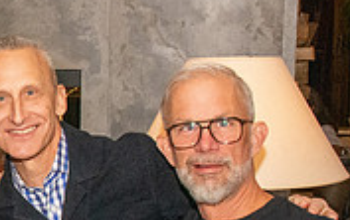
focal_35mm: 125
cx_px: -69
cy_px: 227
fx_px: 1193
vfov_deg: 10.4
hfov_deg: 16.0
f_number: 14
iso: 5000
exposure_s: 1/160
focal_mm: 25
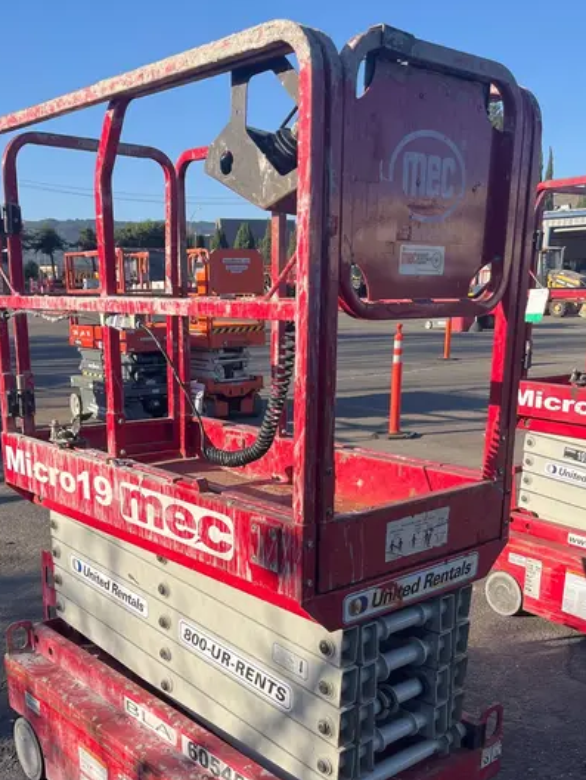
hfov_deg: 39.6
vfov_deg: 50.2
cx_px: 260
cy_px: 533
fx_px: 812
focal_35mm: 36
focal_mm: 5.1
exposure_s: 1/2222
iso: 50
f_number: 1.6
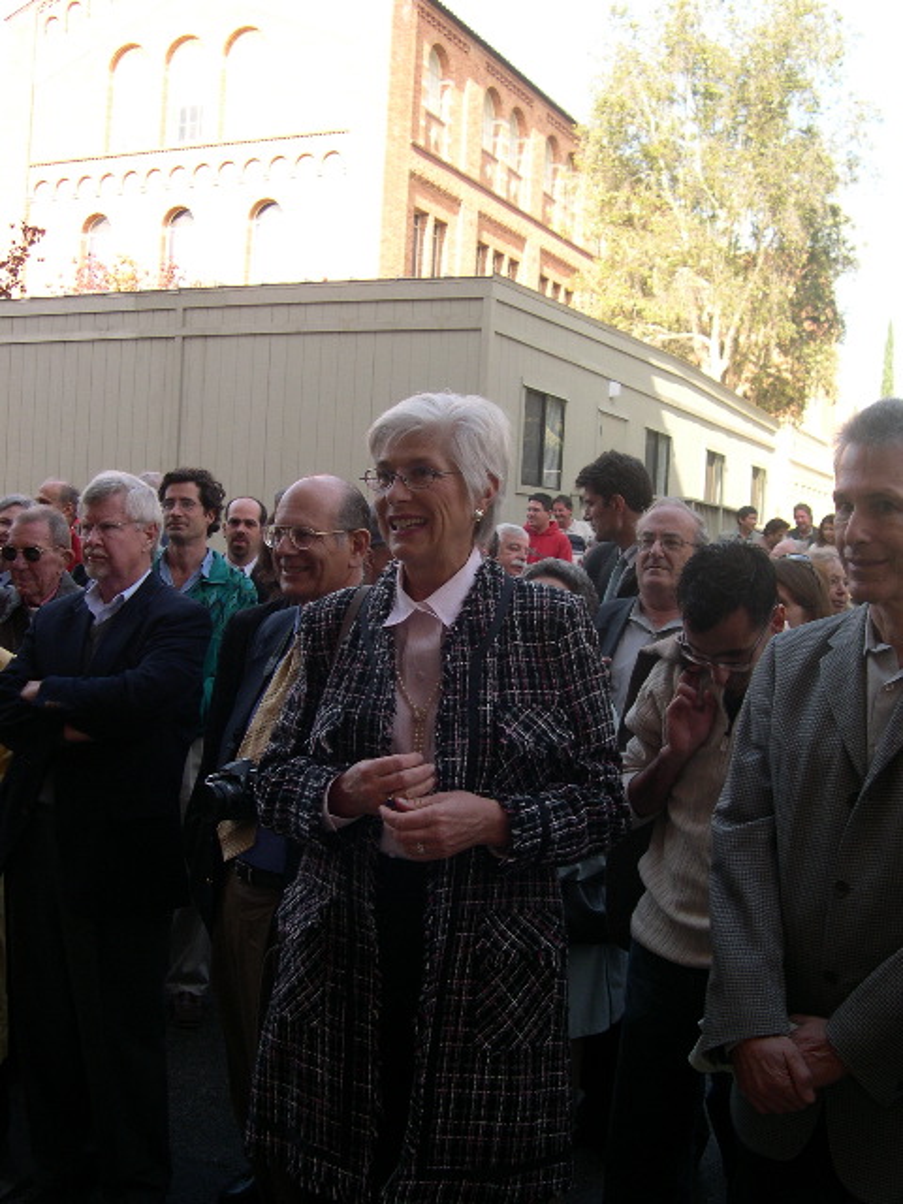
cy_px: 602
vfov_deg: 49.0
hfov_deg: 37.7
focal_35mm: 38
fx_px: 1322
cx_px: 452
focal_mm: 8
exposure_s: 1/213
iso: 100
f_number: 2.8
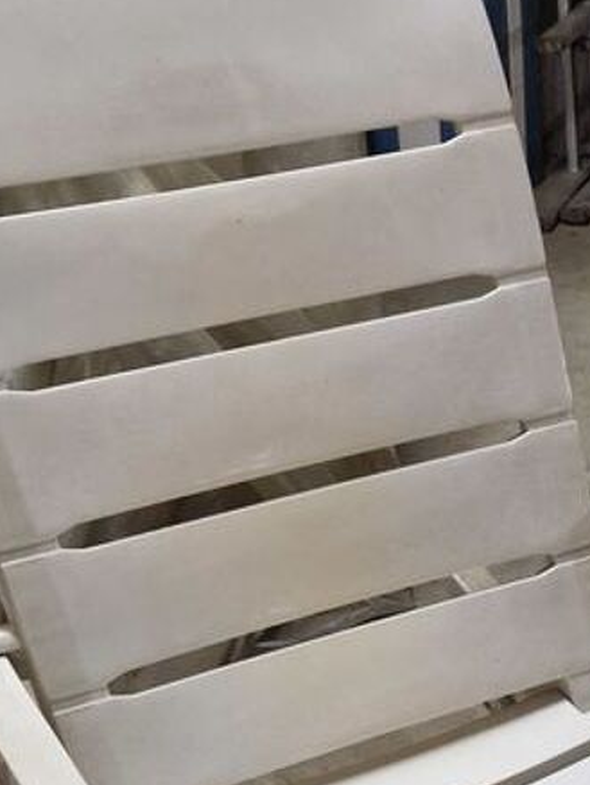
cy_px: 924
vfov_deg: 25.2
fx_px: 1589
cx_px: 651
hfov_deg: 20.1
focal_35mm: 70
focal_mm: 5.4
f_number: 1.8
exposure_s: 1/100
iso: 640
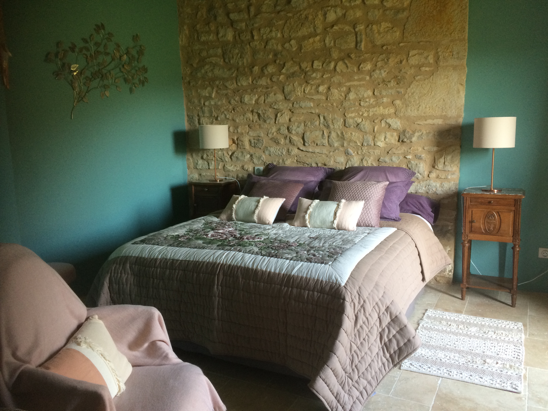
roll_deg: +1.1
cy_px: 206
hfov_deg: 61.7
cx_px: 274
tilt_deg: -8.9
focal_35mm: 29
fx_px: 459
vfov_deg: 48.2
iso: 160
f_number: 2.2
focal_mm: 4.15
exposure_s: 1/33
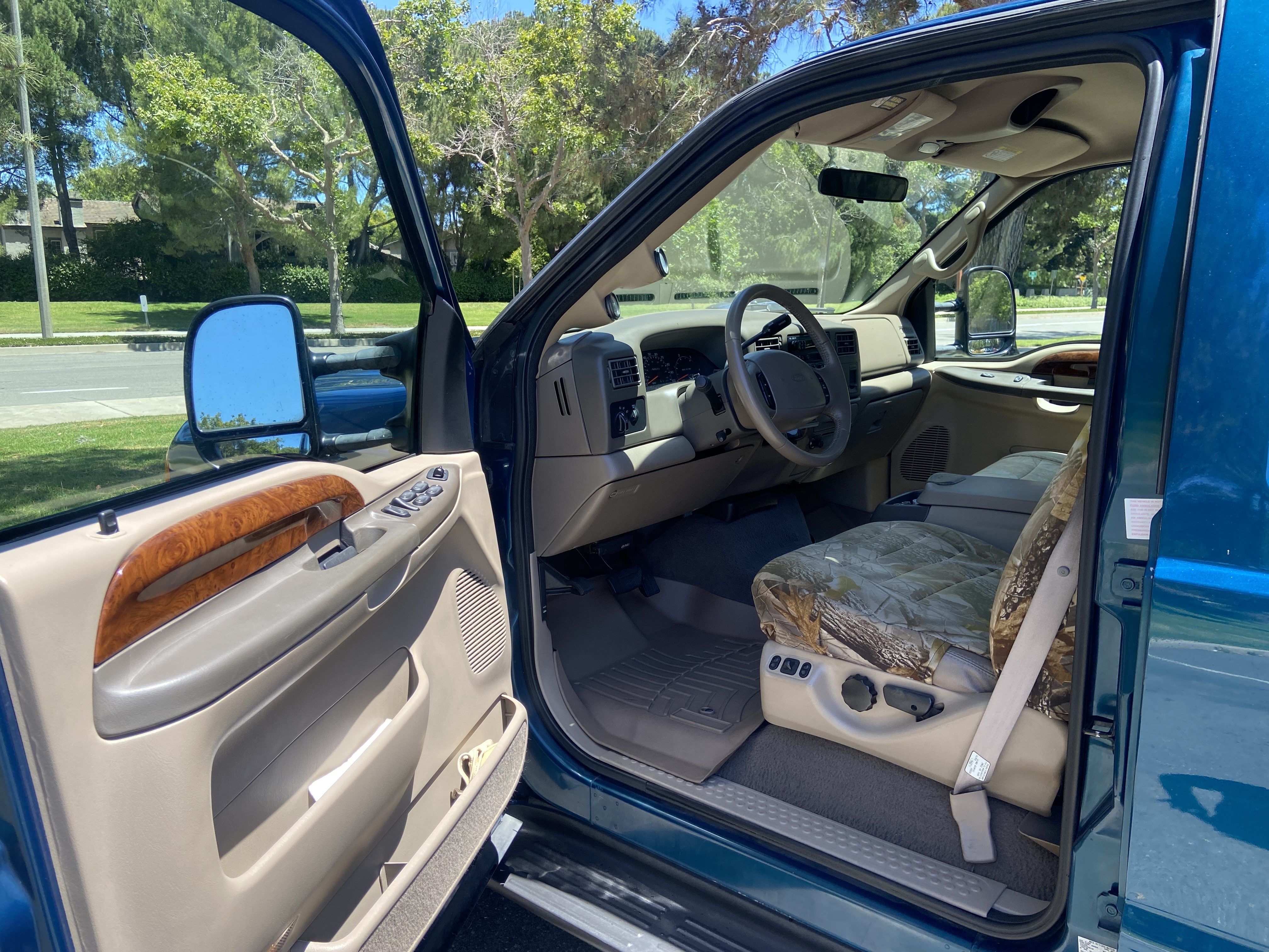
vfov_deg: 53.1
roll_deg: -0.5
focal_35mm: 26
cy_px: 476
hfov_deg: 67.3
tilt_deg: -12.5
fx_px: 953
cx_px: 634
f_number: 1.8
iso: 32
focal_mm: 4.25
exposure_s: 1/585
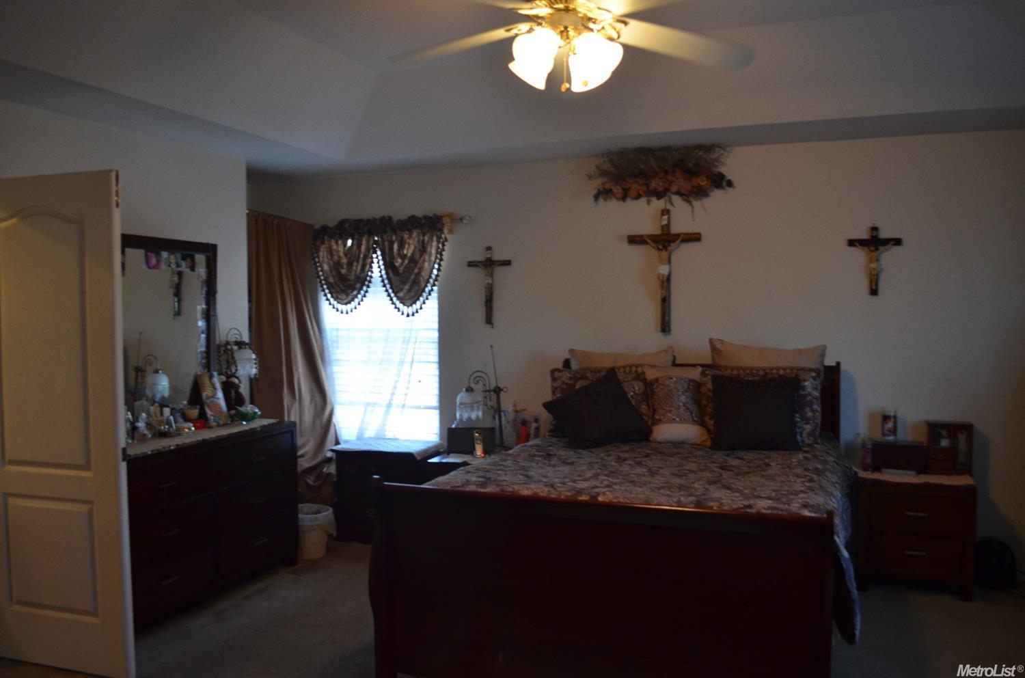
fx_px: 767
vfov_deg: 47.7
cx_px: 512
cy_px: 339
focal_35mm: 27
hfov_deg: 67.5
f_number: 4
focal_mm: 18
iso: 560
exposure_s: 1/60
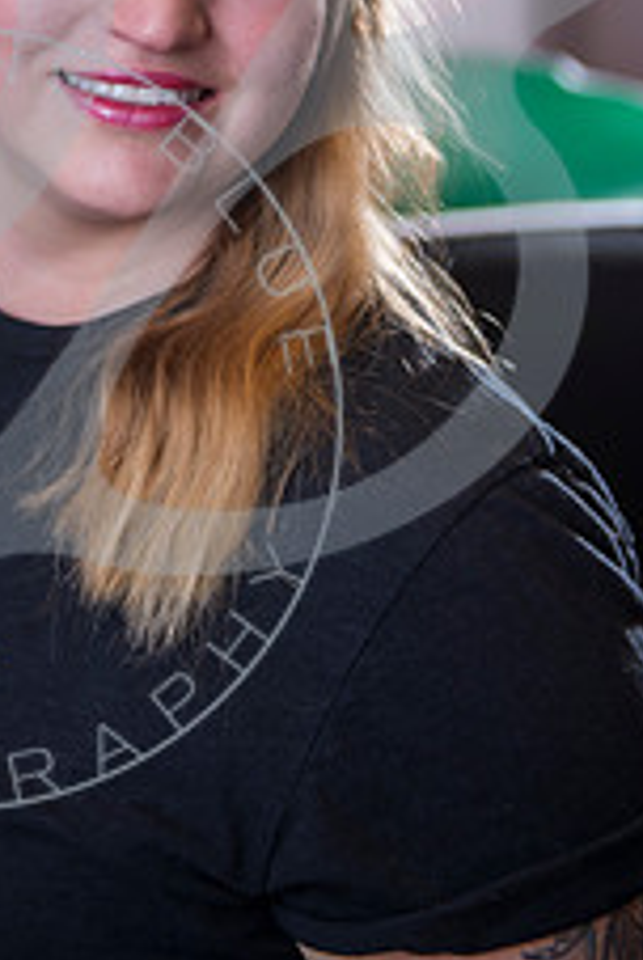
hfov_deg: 13.8
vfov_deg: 20.2
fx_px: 2644
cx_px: 140
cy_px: 97
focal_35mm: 99
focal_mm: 50
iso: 100
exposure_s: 1/125
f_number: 2.8
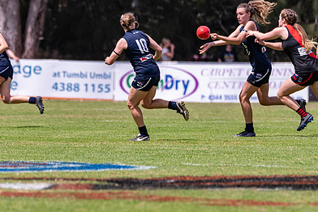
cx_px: 165
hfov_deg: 3.2
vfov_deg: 2.2
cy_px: 87
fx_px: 5640
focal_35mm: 638
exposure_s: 1/3200
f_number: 6.3
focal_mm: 380
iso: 800
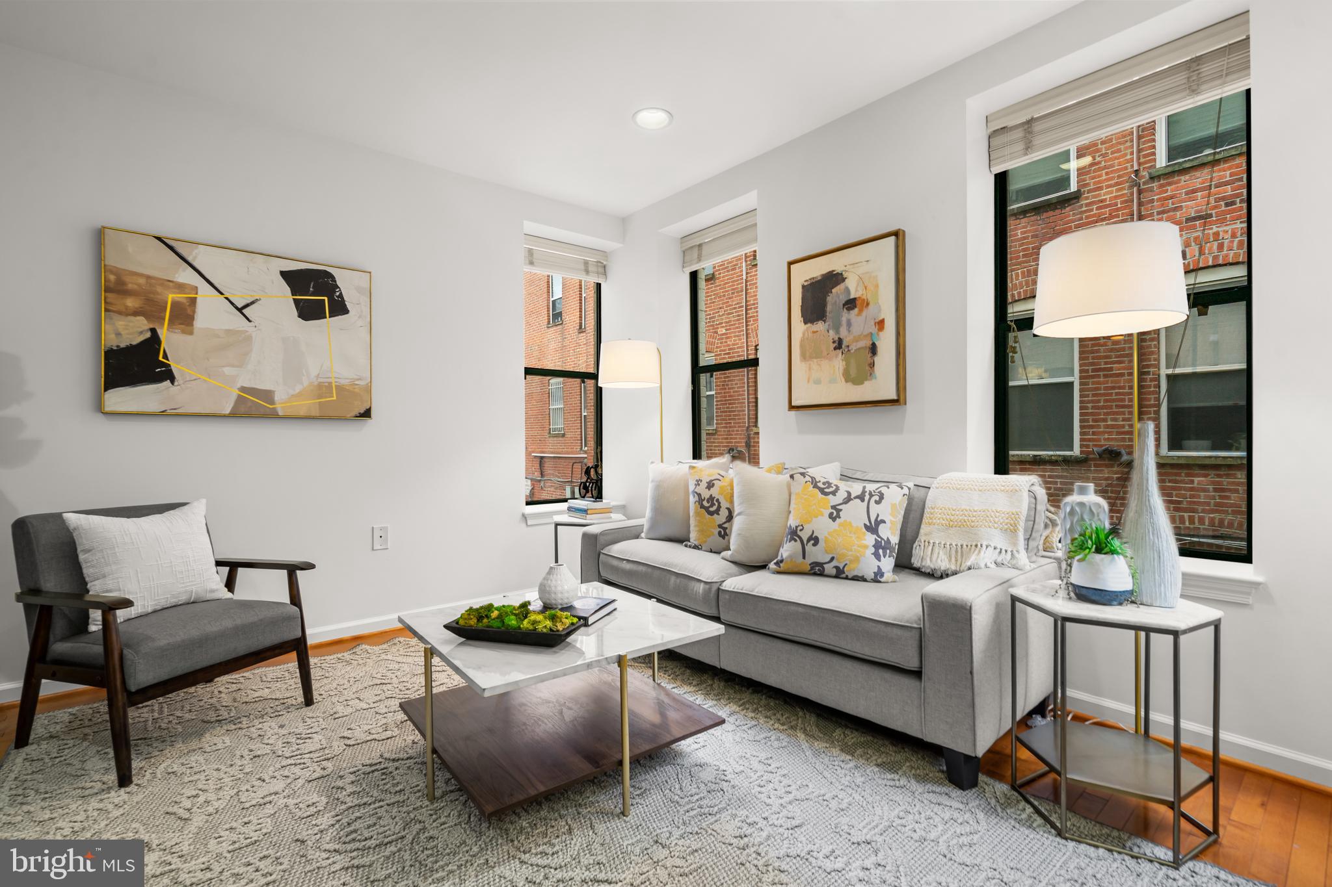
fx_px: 592
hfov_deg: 96.7
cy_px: 444
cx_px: 666
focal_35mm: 16
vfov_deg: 73.7
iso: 400
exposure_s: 1/2.5
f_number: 8
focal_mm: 16
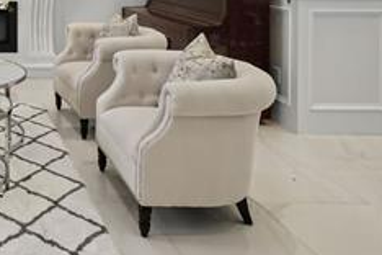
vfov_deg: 28.6
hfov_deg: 39.4
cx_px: -31
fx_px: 435
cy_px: -46
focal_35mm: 41
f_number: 10
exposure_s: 1/60
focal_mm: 15
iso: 2500
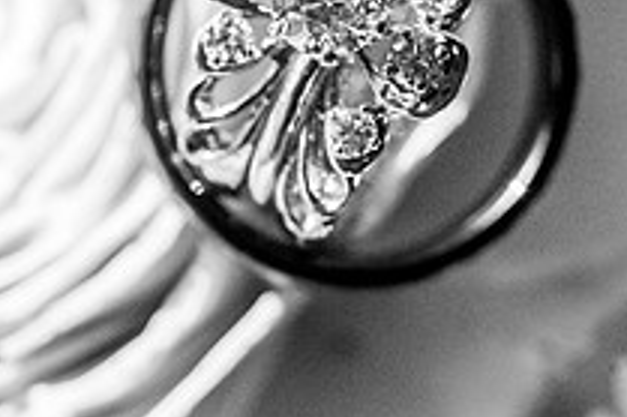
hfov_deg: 7.1
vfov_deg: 4.7
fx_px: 5082
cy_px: 42
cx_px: 375
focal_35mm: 292
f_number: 8
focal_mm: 105
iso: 640
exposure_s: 1/1000
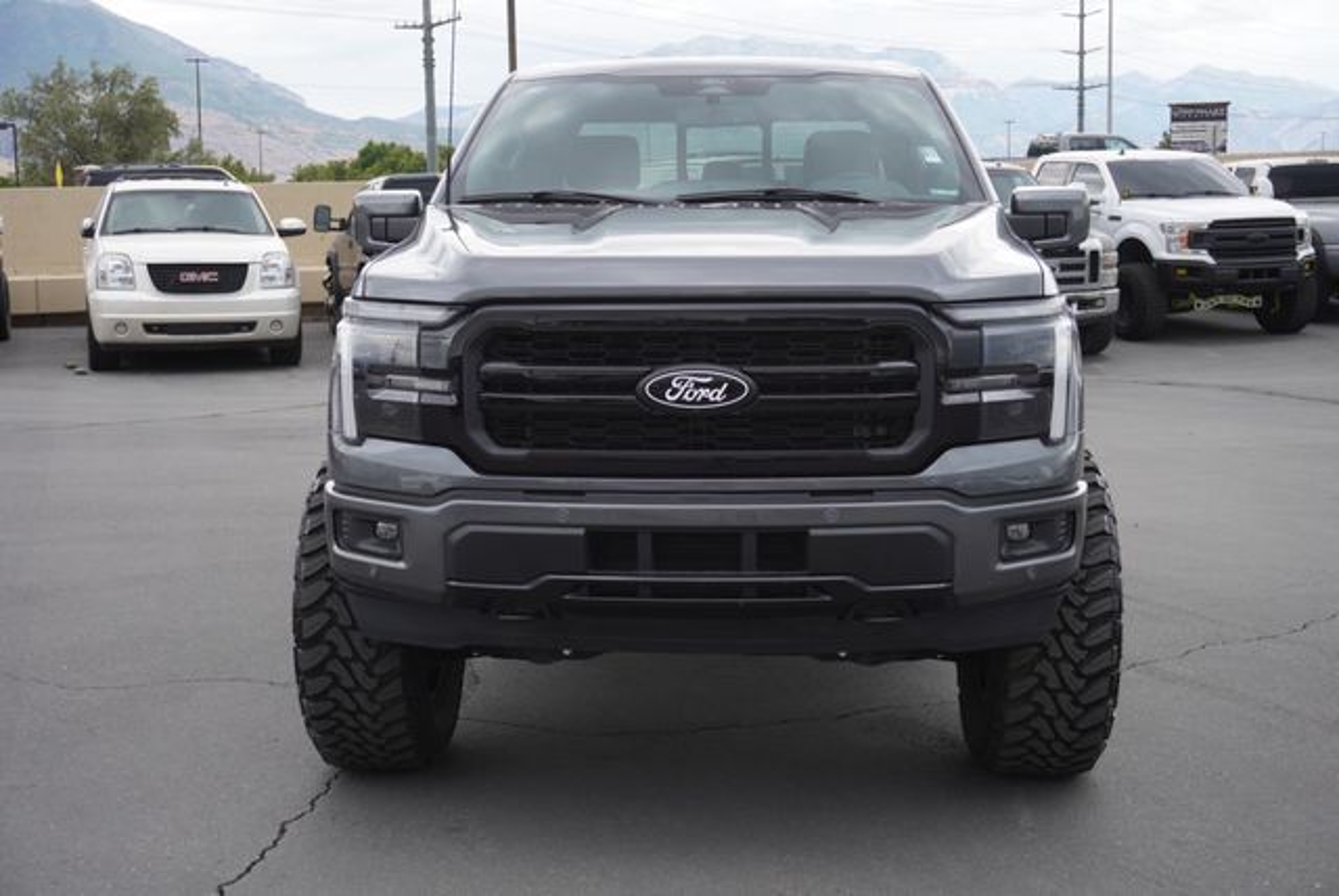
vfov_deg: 29.0
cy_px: 448
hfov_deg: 42.3
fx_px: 1731
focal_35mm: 46
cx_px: 670
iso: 100
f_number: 5.6
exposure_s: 1/100
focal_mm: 31
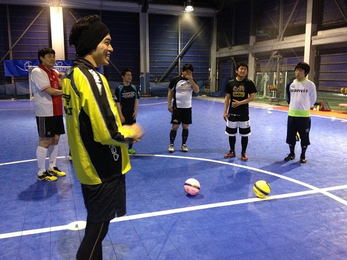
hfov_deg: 52.6
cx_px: 174
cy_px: 130
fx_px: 351
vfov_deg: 40.7
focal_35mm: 35
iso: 500
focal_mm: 4.28
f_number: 2.4
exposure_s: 1/15
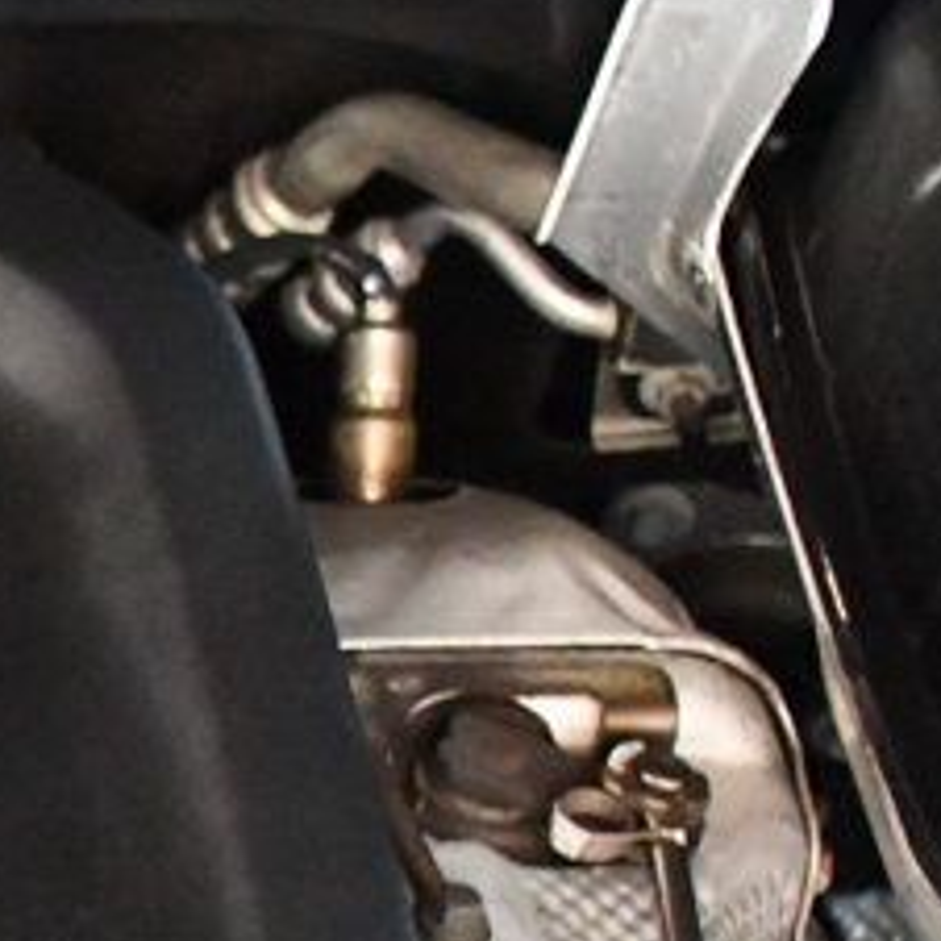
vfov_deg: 12.9
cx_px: -829
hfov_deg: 12.1
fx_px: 4029
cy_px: 1191
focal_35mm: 131
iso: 12800
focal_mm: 23
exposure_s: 1/15
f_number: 3.8
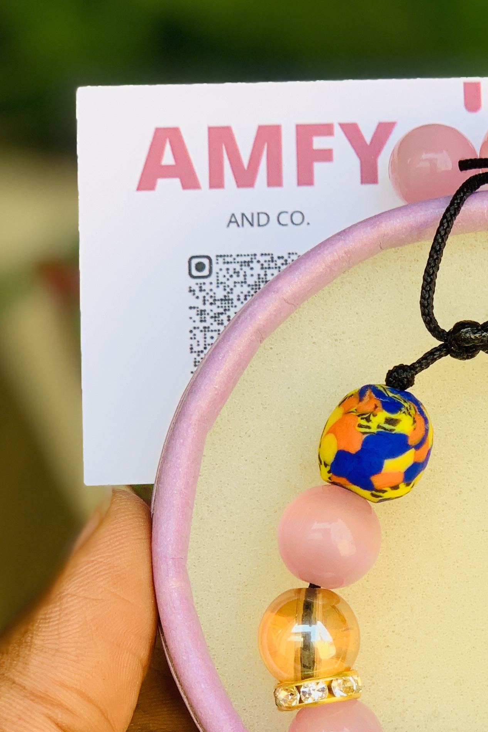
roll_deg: -1.1
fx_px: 2338
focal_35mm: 115
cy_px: 513
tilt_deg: -29.0
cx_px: 503
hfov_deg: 11.8
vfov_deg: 17.7
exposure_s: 1/122
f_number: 2.4
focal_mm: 6
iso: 20
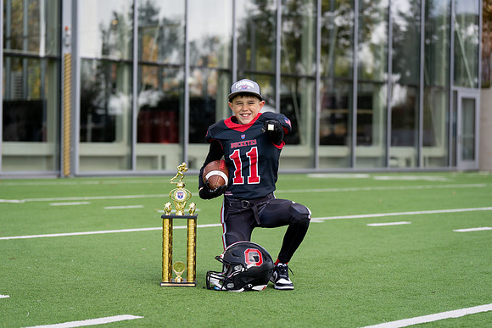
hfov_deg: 23.9
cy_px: 164
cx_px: 241
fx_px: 1163
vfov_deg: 16.1
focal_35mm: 85
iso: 100
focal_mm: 82
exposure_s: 1/400
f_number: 2.8
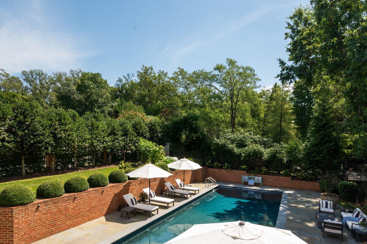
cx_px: 184
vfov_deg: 58.5
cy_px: 156
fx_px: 214
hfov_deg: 81.2
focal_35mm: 21
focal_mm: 14
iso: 800
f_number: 10
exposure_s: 1/1250
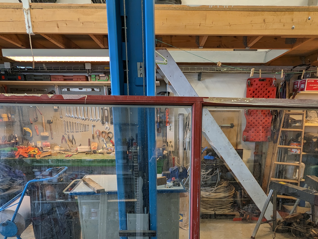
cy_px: 191
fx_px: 239
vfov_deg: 50.1
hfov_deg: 67.1
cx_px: 171
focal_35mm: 26
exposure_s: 1/33.3
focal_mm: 2.35
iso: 86
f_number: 2.2
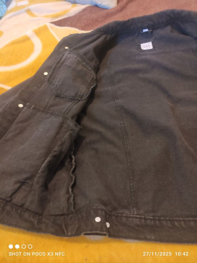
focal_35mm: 25
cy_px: 132
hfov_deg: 54.9
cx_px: 98
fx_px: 190
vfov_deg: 69.4
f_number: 1.89
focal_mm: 5.43
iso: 2174
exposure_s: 1/14
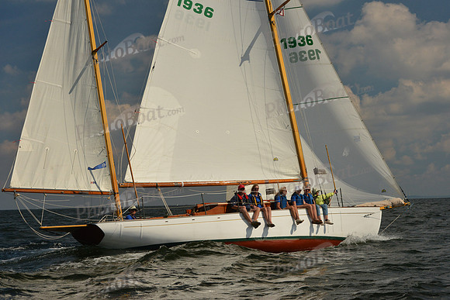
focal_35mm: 70
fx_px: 875
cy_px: 150
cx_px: 225
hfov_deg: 28.8
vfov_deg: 19.5
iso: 1000
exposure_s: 1/1600
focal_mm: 70
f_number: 11
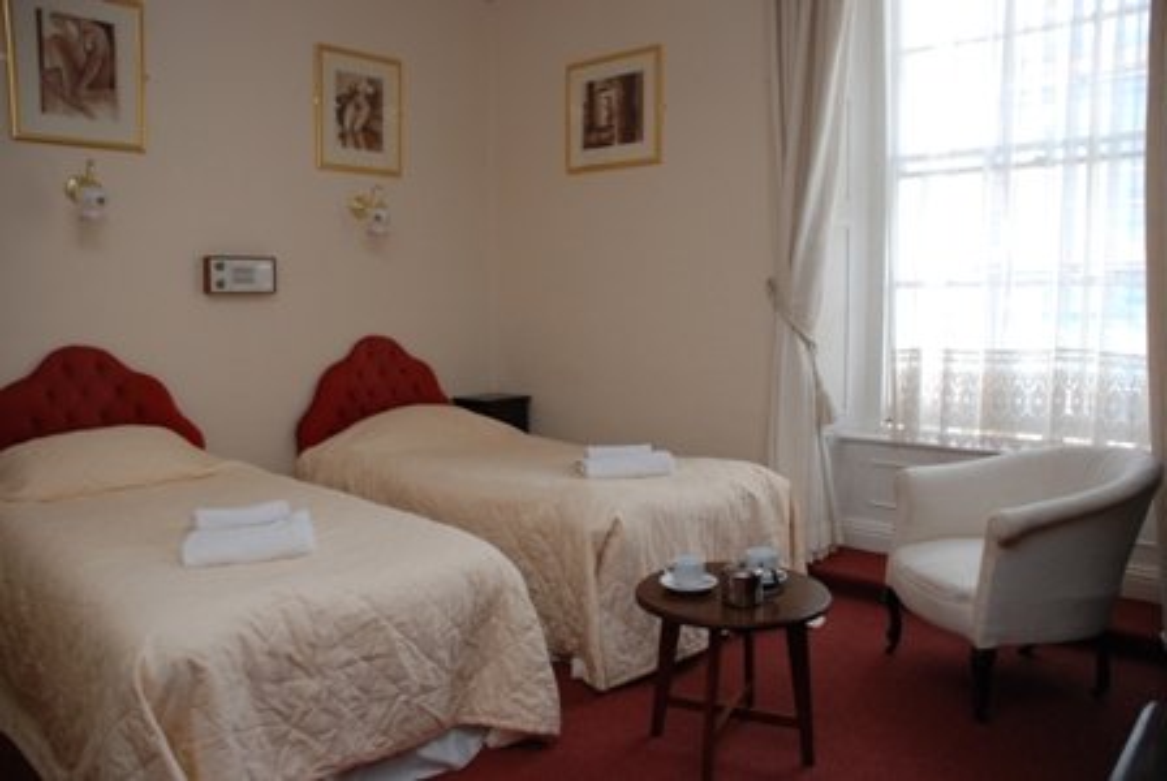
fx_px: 876
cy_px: 390
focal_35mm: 27
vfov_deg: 48.1
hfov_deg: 67.3
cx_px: 584
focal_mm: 18
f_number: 3.5
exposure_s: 1/160
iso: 400
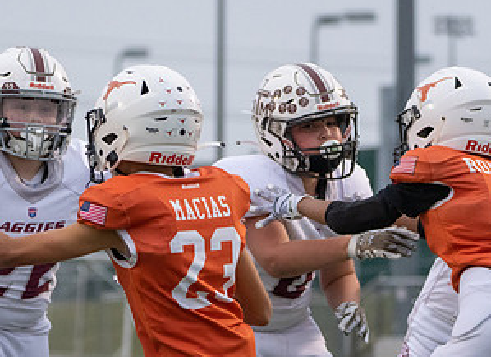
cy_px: 291
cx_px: 39
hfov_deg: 5.1
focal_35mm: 396
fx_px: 5552
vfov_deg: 3.7
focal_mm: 158
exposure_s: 1/1000
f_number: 5
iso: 3200
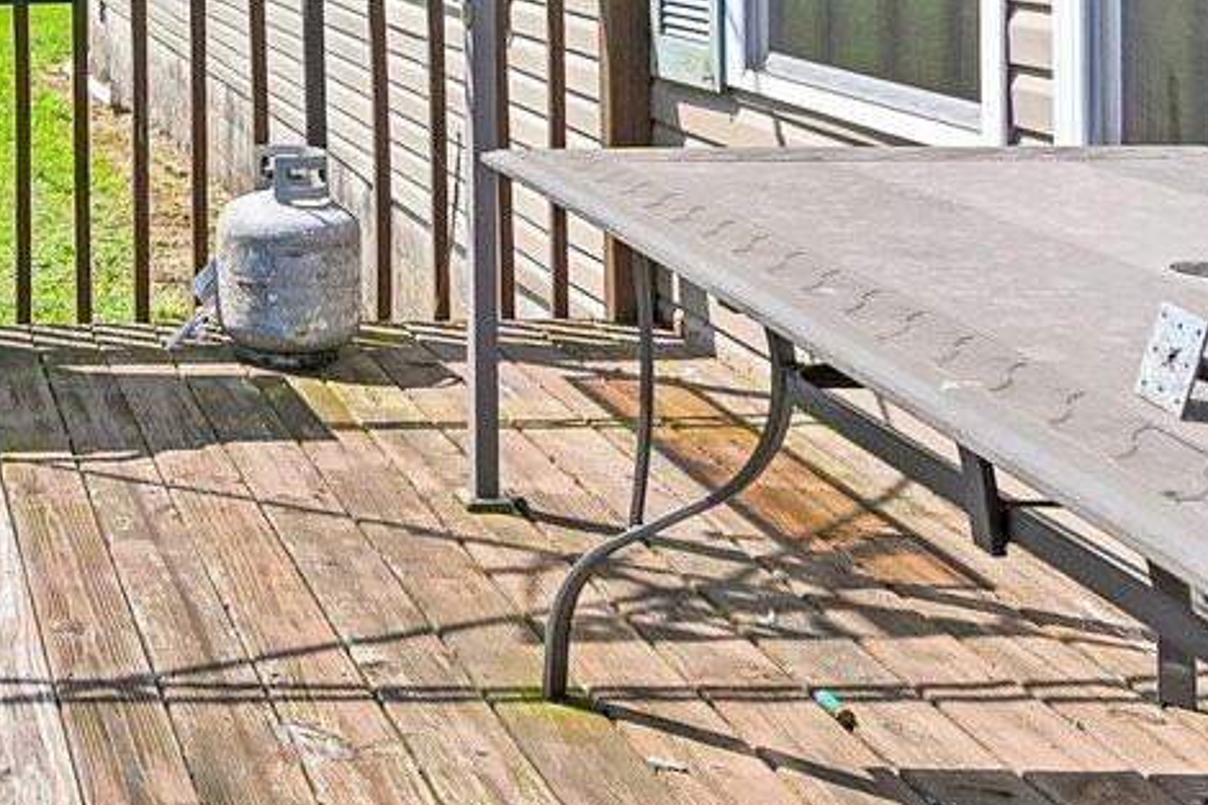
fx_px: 2046
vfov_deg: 20.4
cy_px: -222
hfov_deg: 28.4
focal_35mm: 61
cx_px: -257
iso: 400
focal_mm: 14
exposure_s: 1/3000
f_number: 4
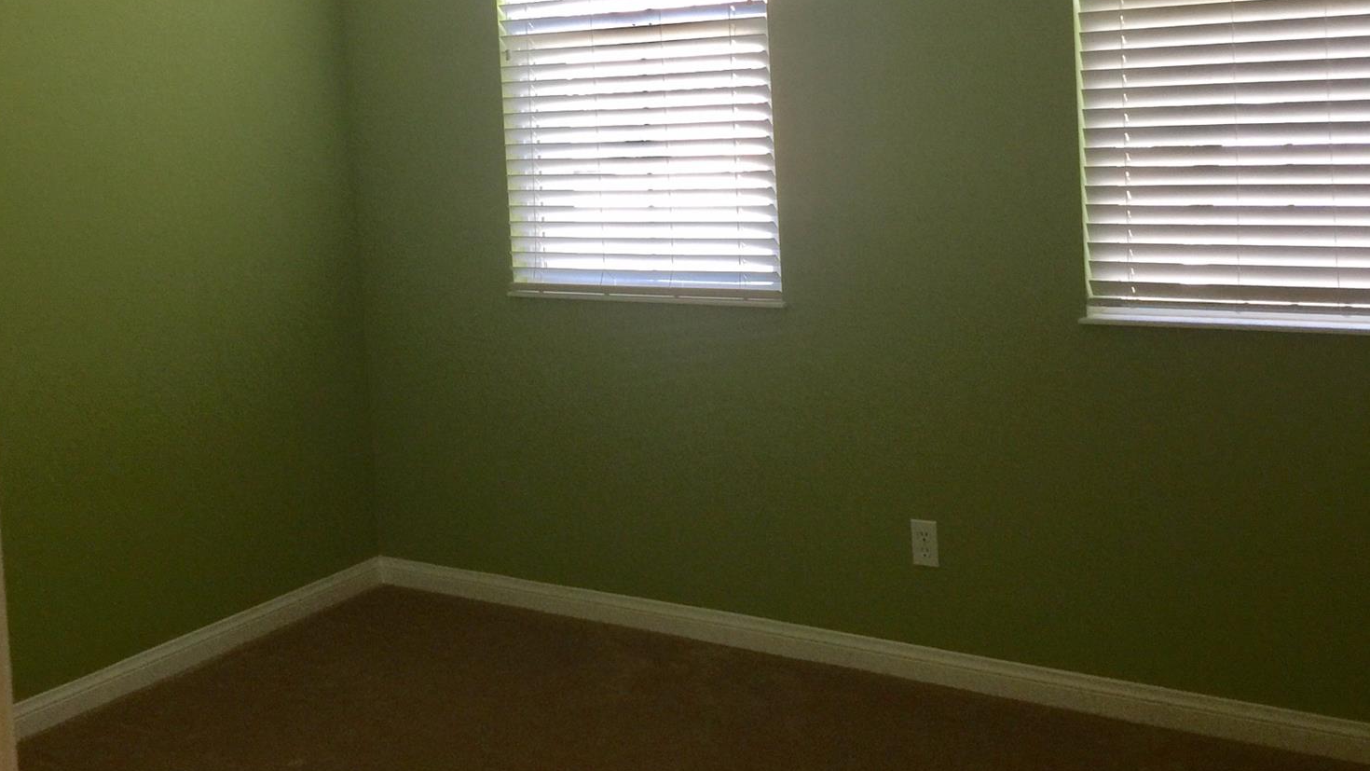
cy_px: 161
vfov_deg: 27.2
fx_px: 1562
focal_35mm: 43
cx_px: 675
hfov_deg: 47.4
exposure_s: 1/30
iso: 50
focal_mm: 4.15
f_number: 2.2
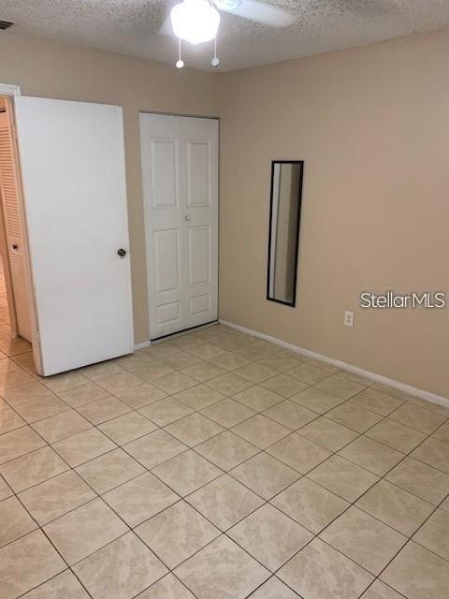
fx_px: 450
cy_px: 300
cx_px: 224
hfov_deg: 53.1
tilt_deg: -14.7
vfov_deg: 67.3
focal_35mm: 26
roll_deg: -0.6
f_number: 1.8
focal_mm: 4.25
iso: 200
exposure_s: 1/60
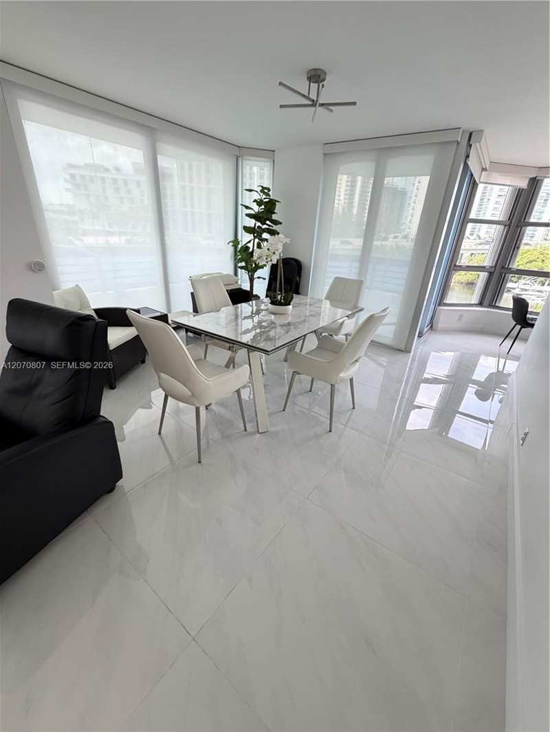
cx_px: 275
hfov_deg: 85.7
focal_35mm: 14
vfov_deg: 102.1
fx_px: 296
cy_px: 366
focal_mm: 2.22
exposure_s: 1/120
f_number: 2.2
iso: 320
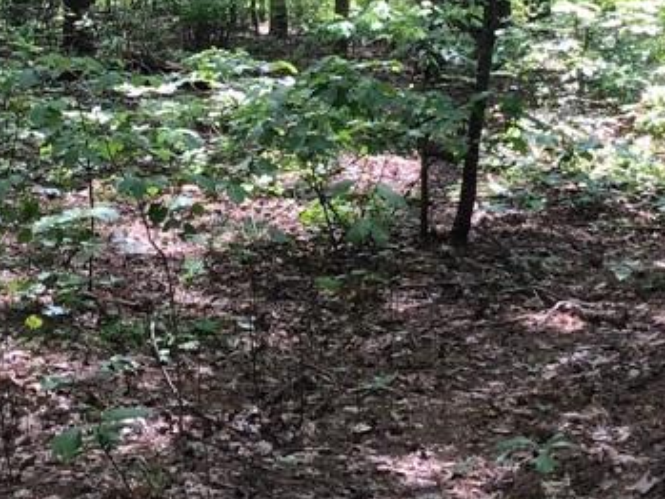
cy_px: 90
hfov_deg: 21.5
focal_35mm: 91
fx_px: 1749
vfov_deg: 16.1
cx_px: 345
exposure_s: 1/120
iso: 40
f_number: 2.4
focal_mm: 3.3
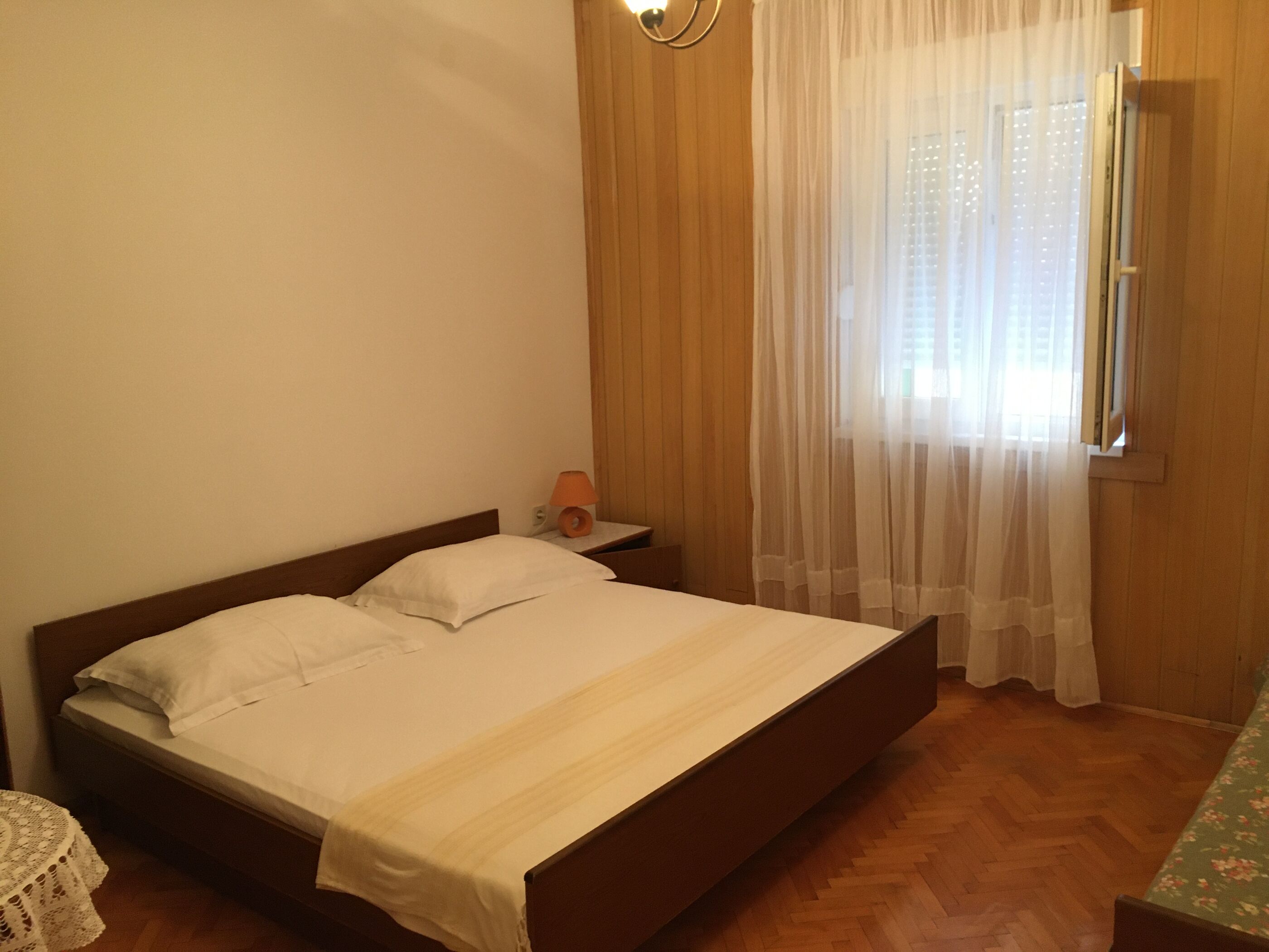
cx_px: 634
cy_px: 476
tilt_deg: -9.5
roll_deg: +1.1
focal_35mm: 29
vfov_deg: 48.2
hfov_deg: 61.7
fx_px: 1063
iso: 160
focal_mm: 4.15
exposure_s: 1/33
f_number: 2.2
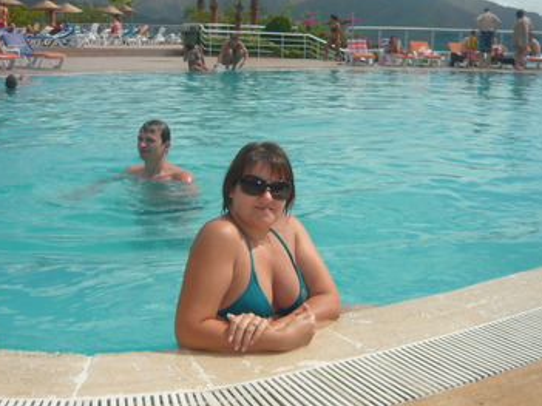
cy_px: 178
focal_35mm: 47
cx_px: 320
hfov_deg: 40.3
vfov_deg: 30.8
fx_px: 736
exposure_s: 1/320
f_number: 8
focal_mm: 5.5
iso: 100
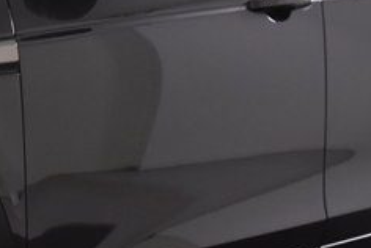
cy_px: 139
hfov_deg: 13.5
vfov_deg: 9.6
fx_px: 1476
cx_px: -181
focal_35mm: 143
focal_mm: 22
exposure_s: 1/60
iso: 1600
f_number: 4
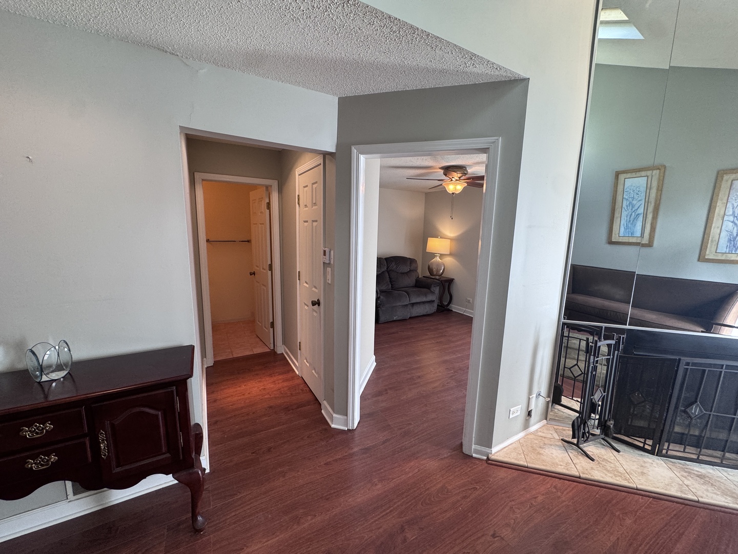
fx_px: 298
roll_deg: -2.8
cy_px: 277
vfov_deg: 85.7
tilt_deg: -9.4
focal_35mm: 14
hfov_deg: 102.1
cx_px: 369
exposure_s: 1/120
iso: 160
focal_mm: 2.22
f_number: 2.2
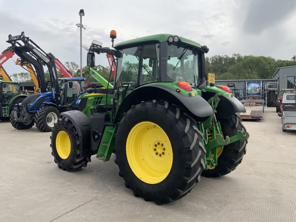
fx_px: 248
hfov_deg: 61.7
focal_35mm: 29
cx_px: 148
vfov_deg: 48.2
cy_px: 111
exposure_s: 1/1279
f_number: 1.8
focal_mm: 3
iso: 16
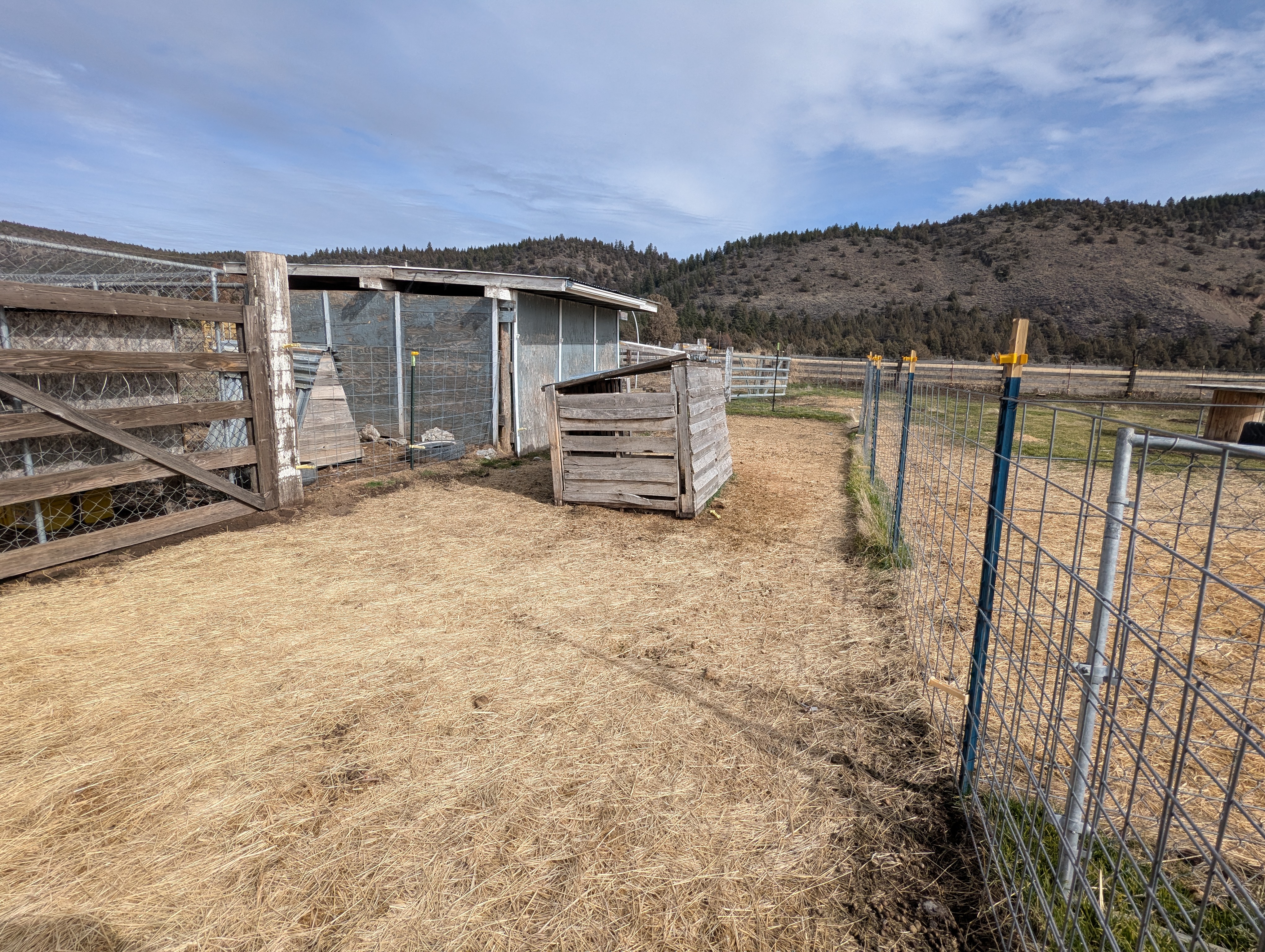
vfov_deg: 78.2
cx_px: 632
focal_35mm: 16
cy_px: 476
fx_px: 586
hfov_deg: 94.4
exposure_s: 1/1603
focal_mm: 2.35
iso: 46
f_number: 2.2
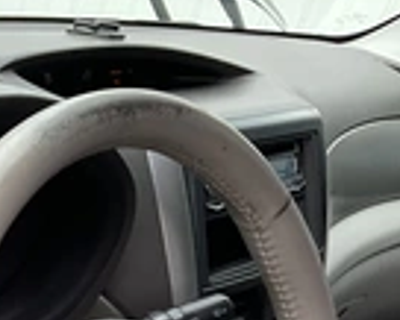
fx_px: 983
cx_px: -138
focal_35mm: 83
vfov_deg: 17.5
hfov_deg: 20.7
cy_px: 396
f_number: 1.8
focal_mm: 3
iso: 32
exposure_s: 1/122
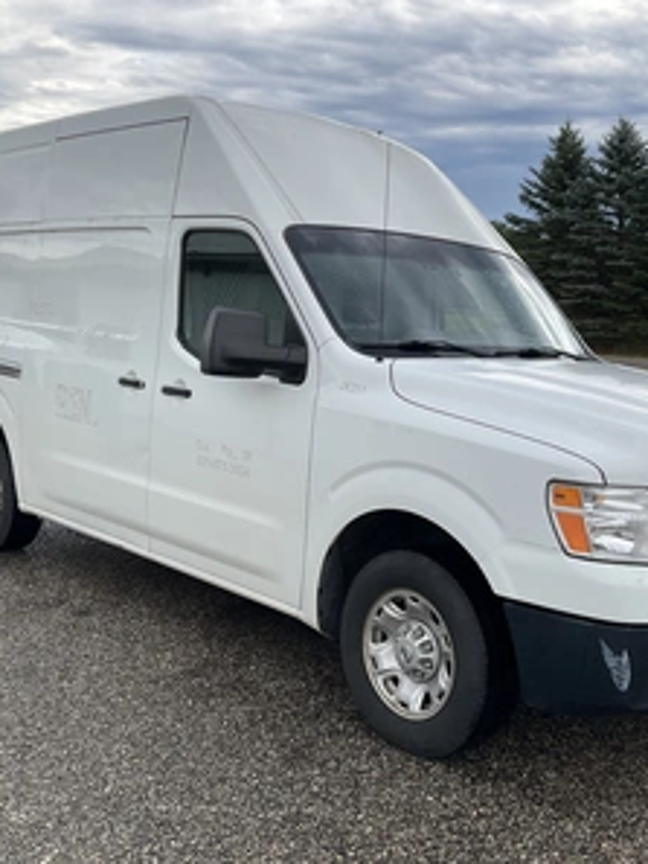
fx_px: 973
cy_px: 431
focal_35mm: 39
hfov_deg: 36.5
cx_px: 424
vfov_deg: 47.8
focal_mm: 3
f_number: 1.8
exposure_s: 1/728
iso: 25
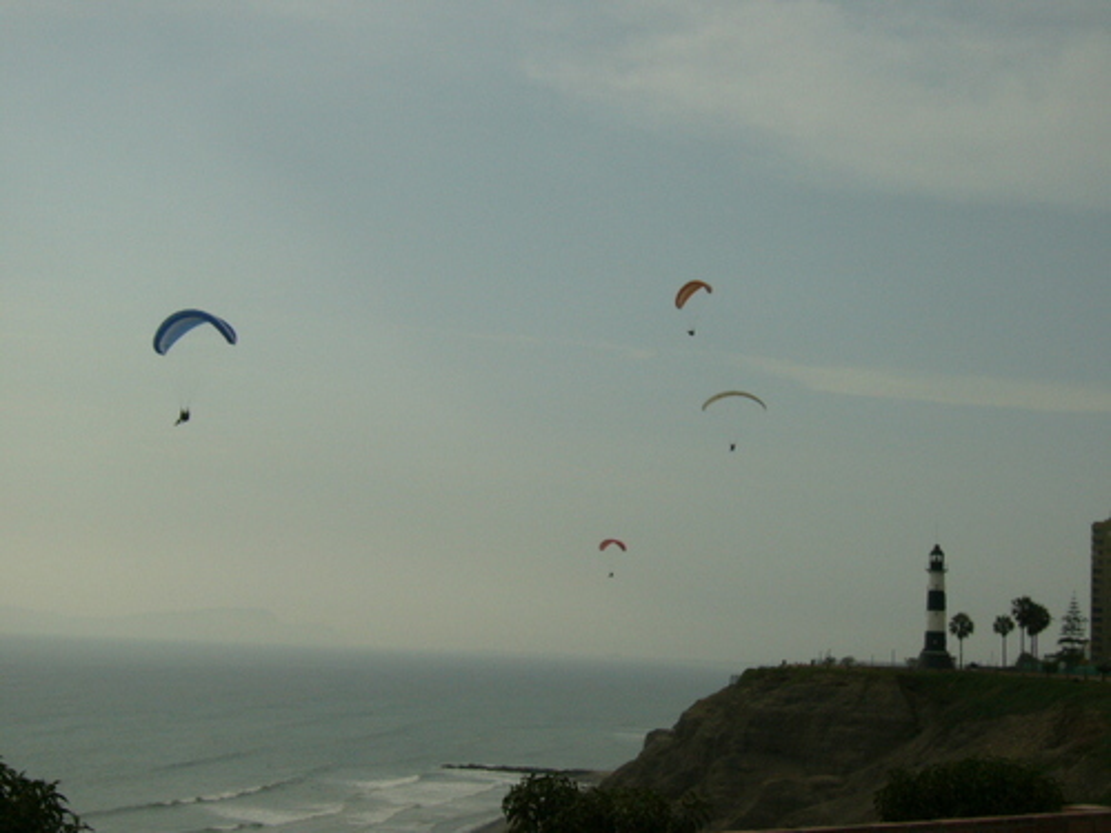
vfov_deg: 27.5
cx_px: 556
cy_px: 416
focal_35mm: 53
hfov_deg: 36.2
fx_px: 1701
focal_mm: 8.8
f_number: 9.7
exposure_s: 1/800
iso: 100
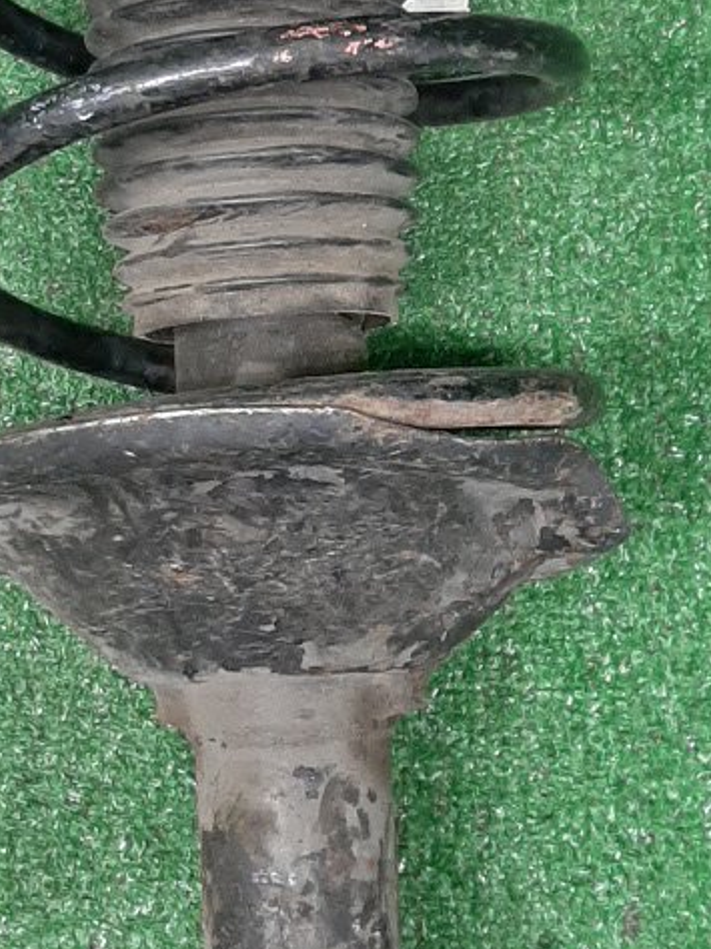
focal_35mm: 79
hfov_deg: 18.6
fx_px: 2165
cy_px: 432
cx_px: 294
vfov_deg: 24.7
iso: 154
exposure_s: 1/50
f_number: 1.7
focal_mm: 3.93
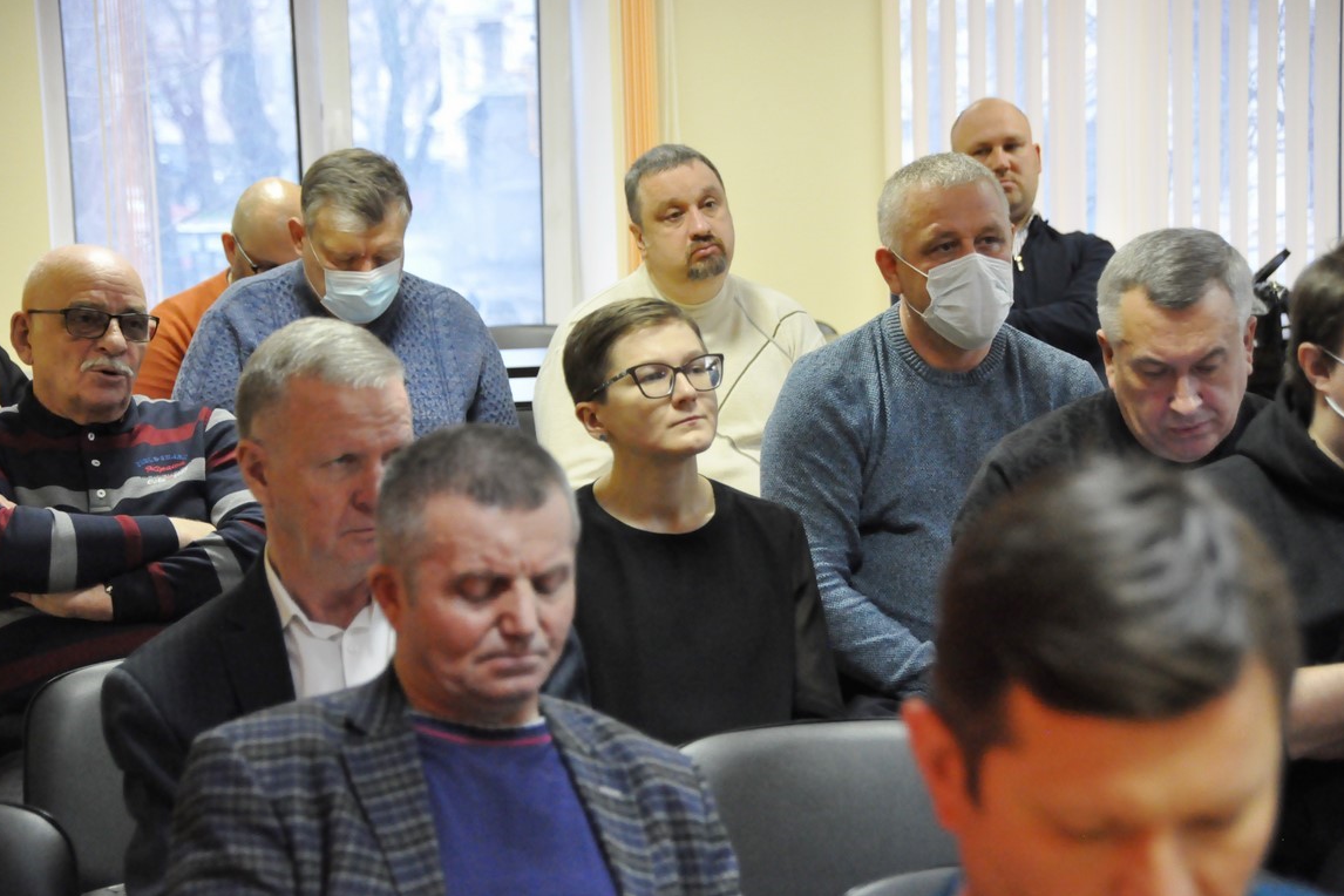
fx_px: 5077
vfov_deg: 10.1
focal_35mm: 136
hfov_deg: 15.1
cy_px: 448
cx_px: 668
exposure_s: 1/40
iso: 3200
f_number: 5.3
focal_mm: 90
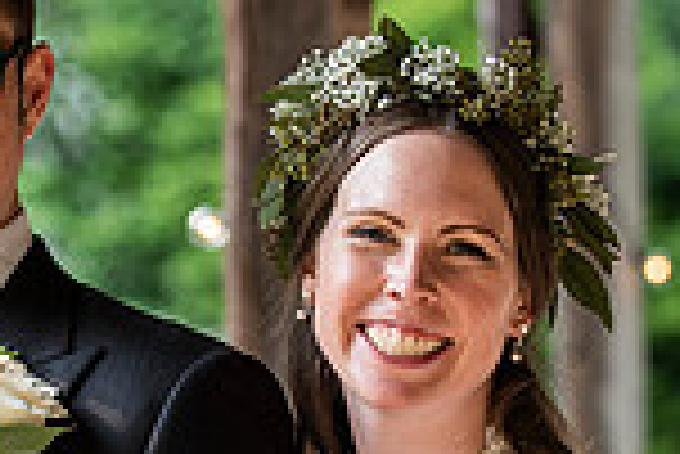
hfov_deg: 6.2
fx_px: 6258
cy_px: 366
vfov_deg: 4.2
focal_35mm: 331
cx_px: 198
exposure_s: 1/640
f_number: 3.2
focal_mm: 86
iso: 400
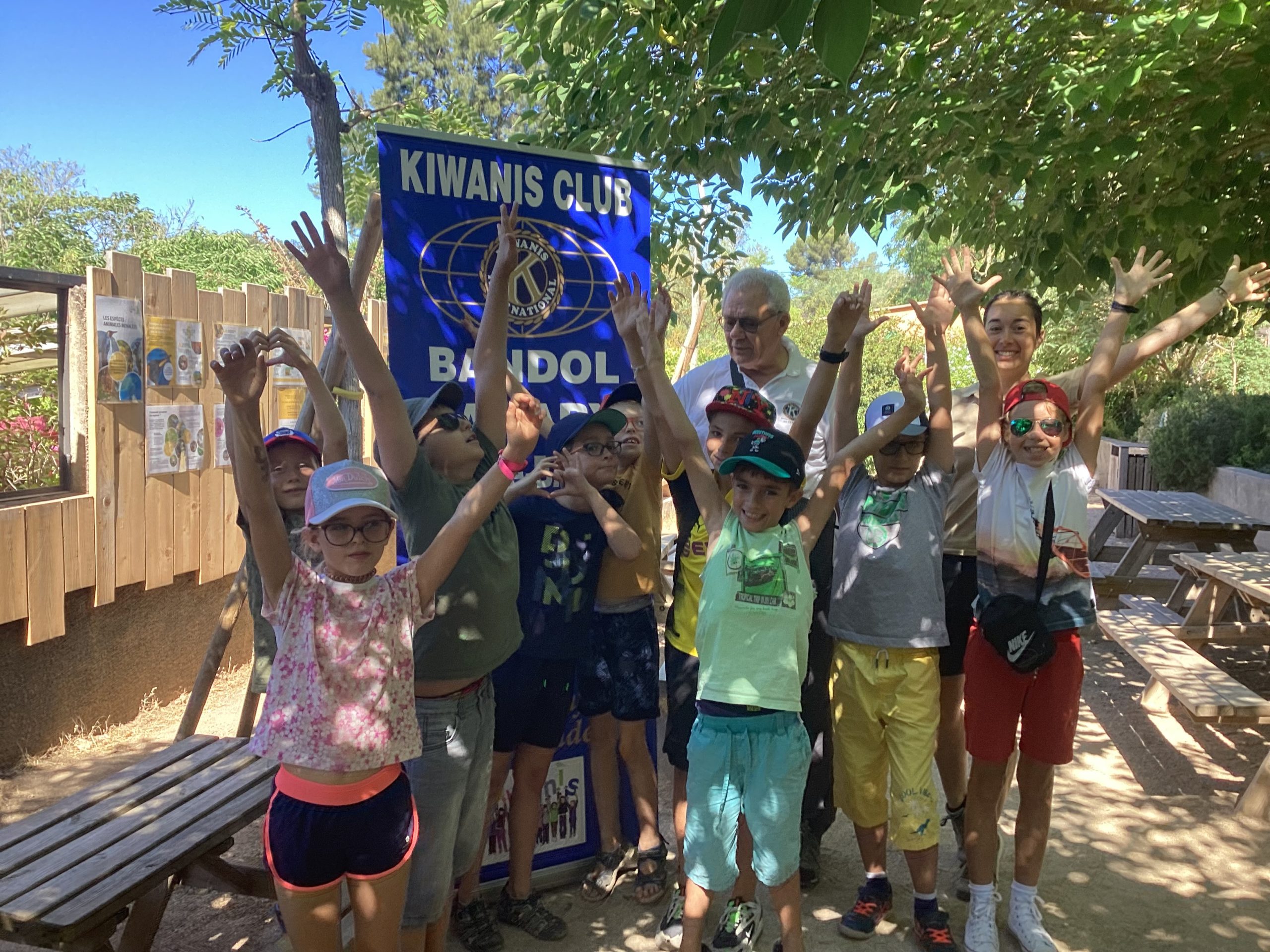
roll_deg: -1.1
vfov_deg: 45.4
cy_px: 476
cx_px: 635
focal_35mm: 31
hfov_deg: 58.4
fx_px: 1137
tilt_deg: -3.3
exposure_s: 1/120
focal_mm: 3.3
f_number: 2.4
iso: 25
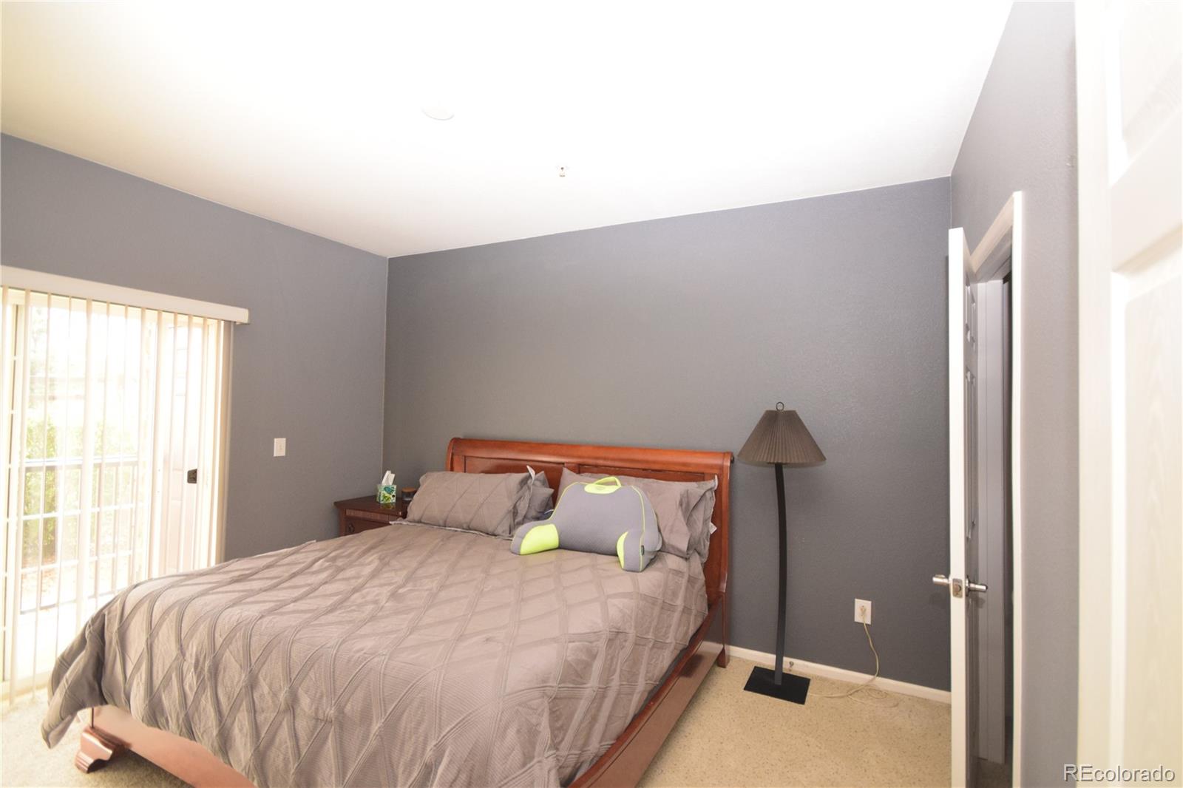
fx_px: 542
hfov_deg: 95.0
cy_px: 394
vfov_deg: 72.0
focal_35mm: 16
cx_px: 592
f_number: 5
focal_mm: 11
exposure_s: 1/60
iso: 1600
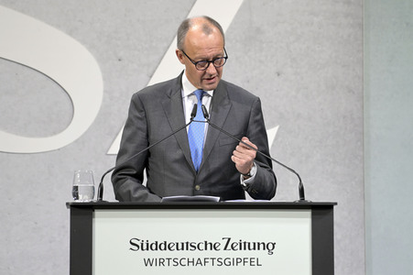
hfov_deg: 9.4
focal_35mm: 220
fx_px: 2522
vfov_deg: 6.2
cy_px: 138
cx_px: 206
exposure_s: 1/800
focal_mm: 220
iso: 4000
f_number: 5.6
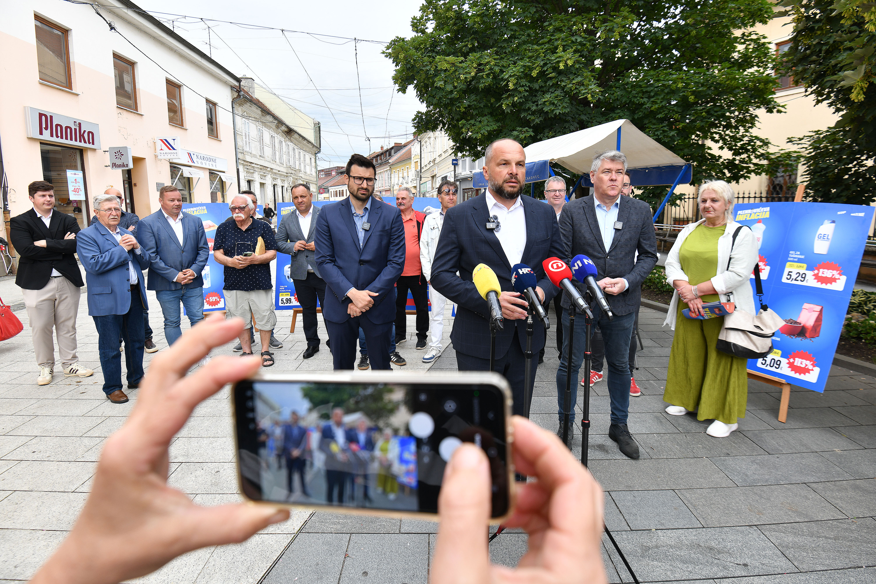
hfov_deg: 96.7
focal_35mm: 16
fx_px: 389
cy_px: 292
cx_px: 438
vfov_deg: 73.7
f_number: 5.6
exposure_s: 1/200
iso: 160
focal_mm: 16
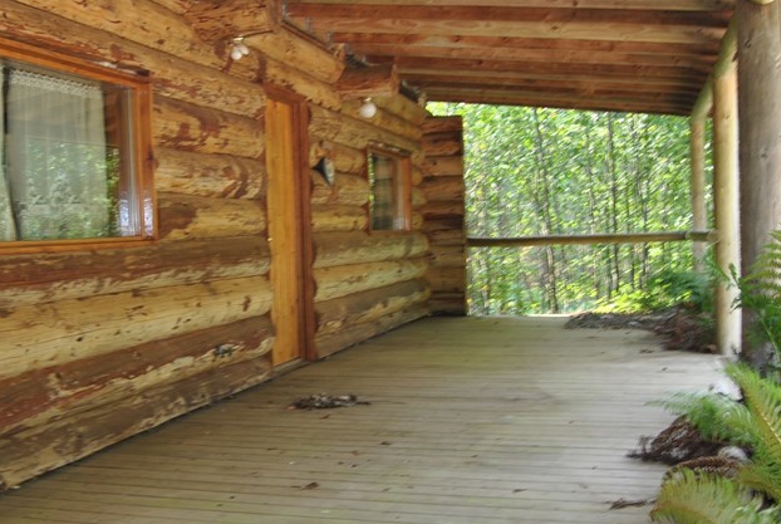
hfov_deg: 40.9
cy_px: 315
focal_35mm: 47
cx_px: 216
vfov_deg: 28.7
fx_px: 1021
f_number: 7.1
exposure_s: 1/13
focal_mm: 18
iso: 100
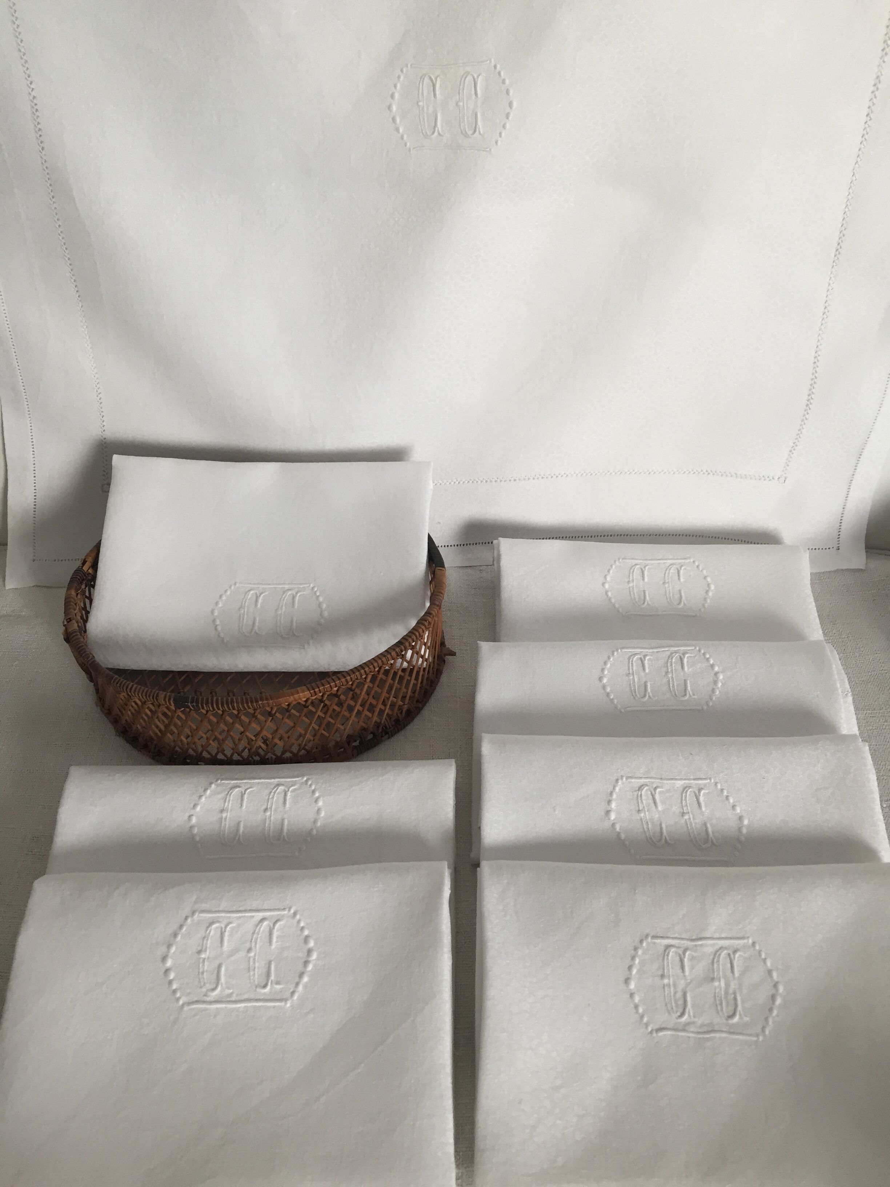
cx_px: 445
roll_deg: +2.7
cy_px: 594
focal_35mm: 29
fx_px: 994
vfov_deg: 61.7
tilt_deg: -41.3
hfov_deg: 48.2
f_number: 2.2
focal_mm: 4.15
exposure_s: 1/33
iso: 40
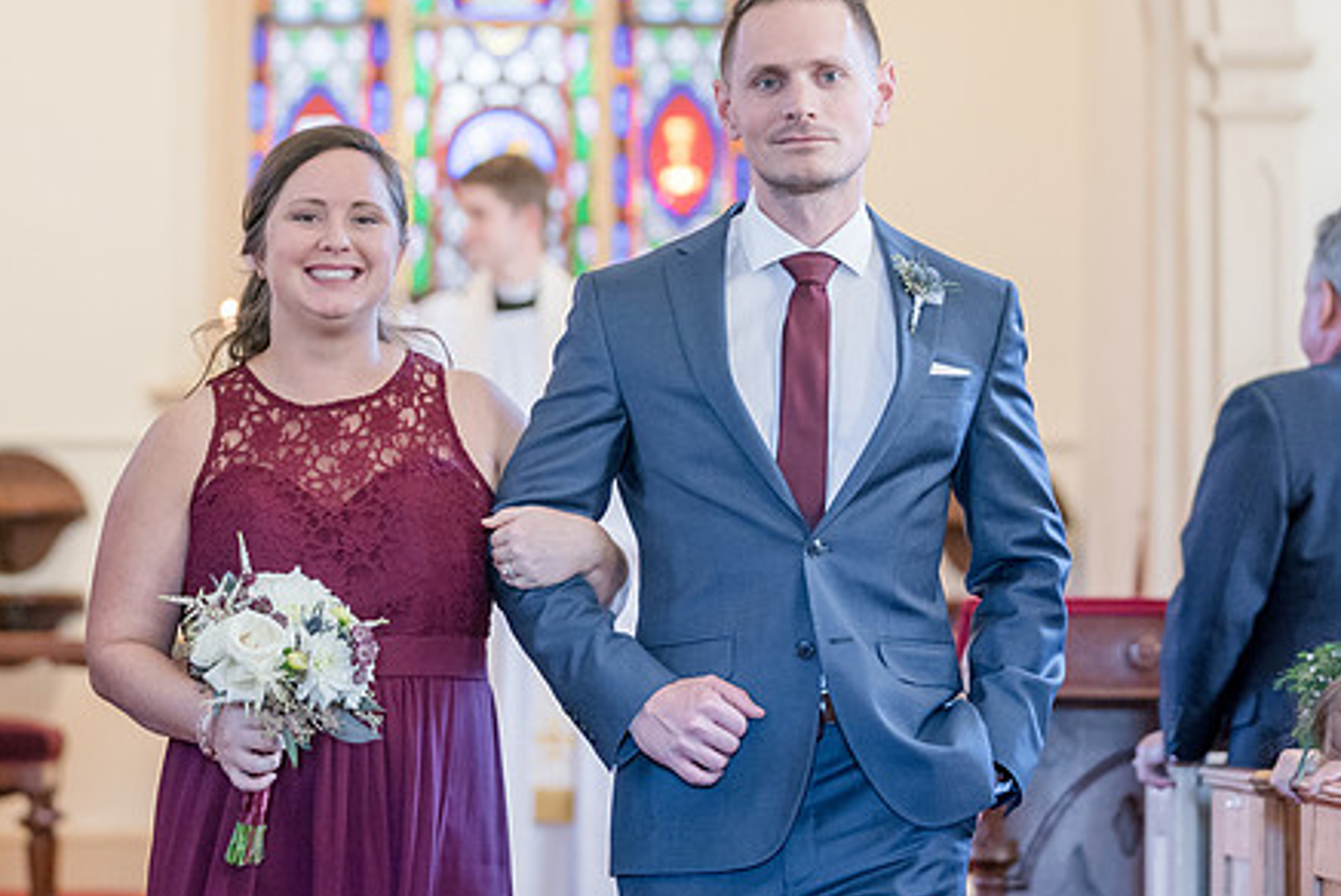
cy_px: 362
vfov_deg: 9.2
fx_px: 5591
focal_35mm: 150
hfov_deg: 13.7
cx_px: 523
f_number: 2.8
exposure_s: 1/160
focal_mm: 95
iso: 2000
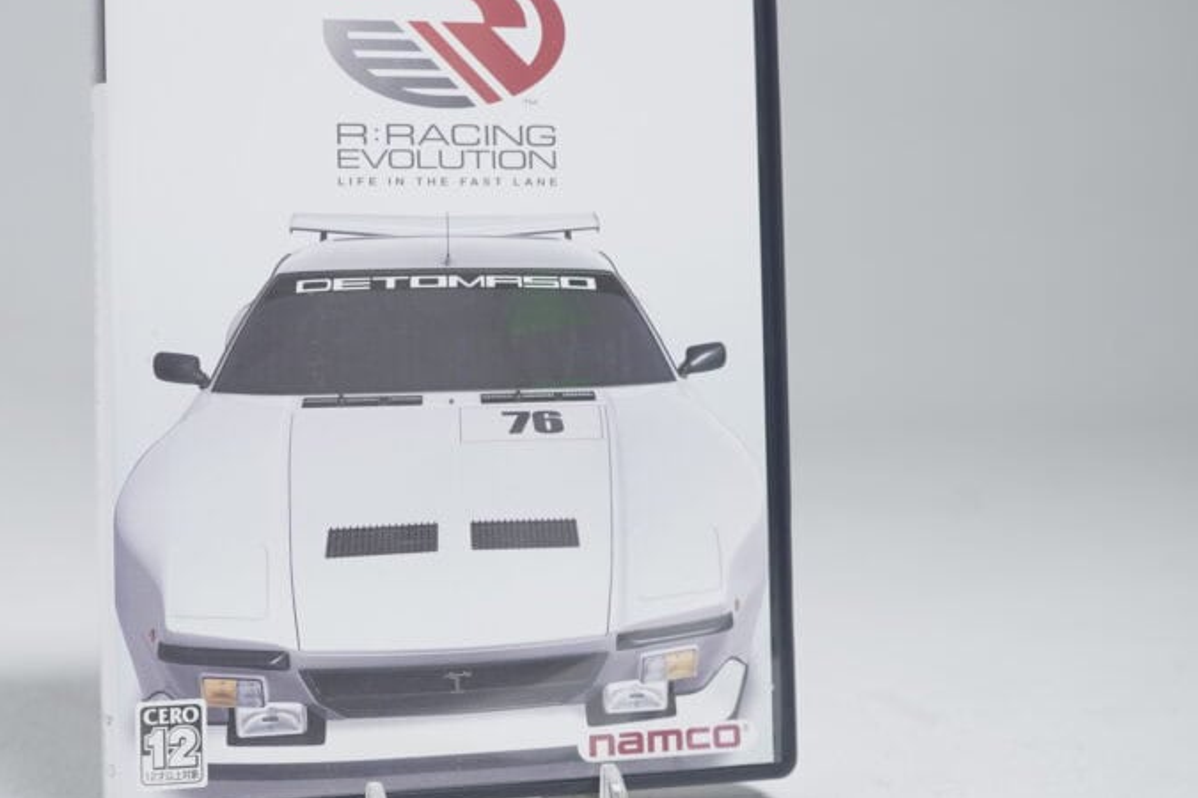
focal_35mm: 64
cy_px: 296
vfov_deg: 21.2
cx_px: 435
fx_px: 2130
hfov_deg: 31.3
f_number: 5.6
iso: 640
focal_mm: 36
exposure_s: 1/25
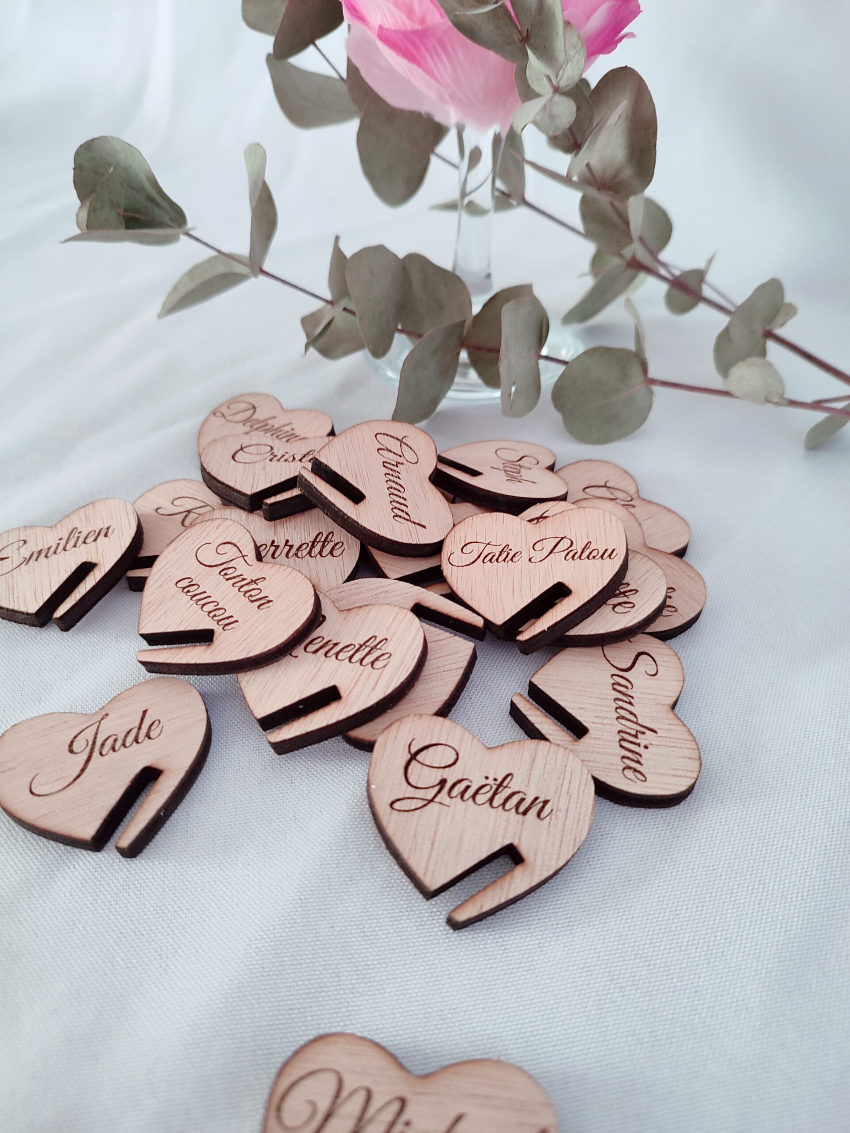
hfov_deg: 56.8
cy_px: 566
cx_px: 425
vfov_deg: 71.6
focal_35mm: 24
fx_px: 786
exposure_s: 1/25
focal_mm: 5.89
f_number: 1.89
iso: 873
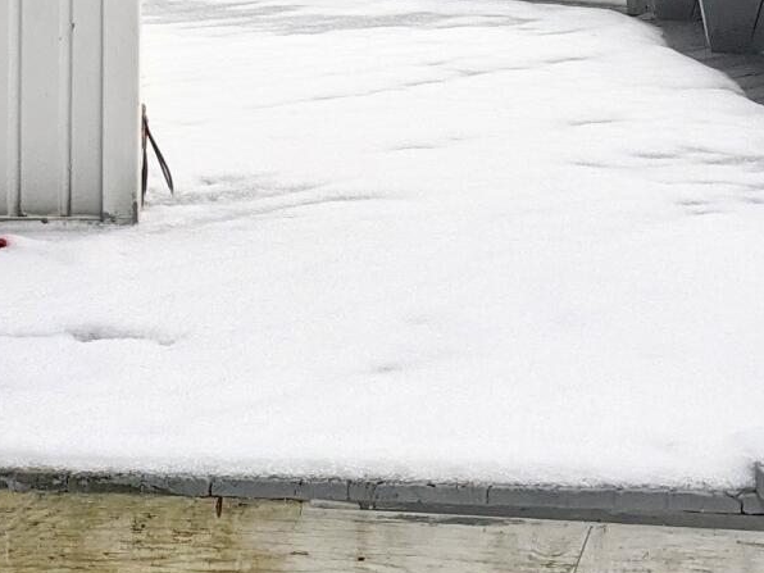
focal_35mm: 136
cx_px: 309
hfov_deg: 14.5
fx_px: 3002
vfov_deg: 10.7
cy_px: -163
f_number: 1.73
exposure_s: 1/192
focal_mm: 4.38
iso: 85
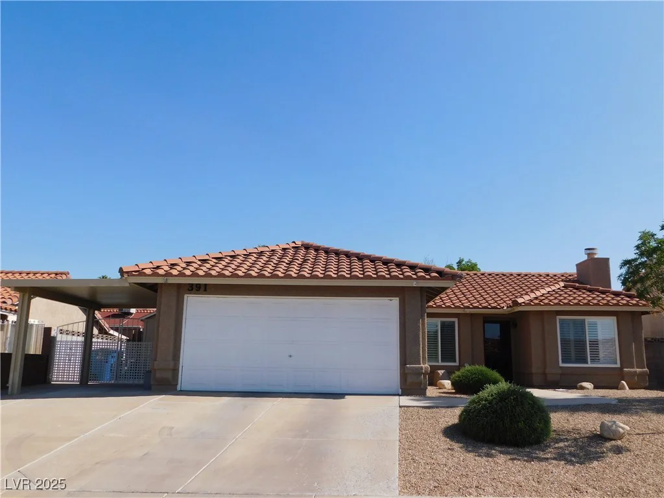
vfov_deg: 46.8
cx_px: 332
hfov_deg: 60.0
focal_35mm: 30
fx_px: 575
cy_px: 249
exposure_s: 1/500
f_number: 6.4
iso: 125
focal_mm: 5.3
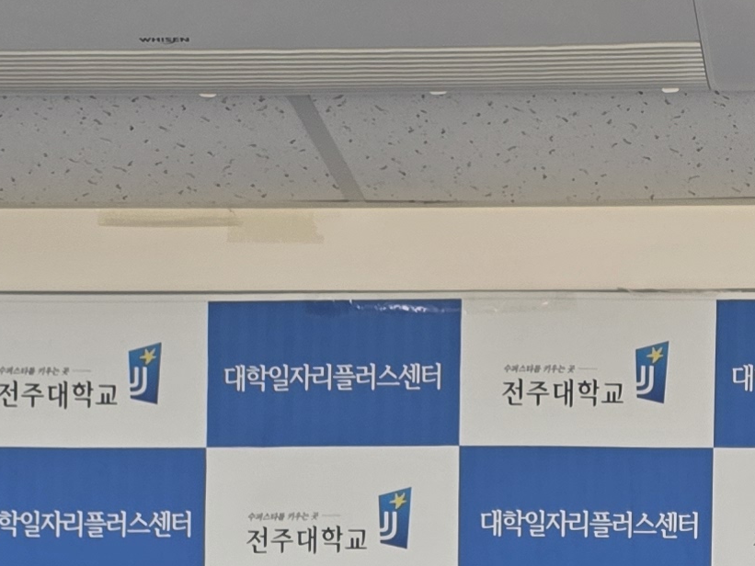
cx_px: 738
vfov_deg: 11.9
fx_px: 2443
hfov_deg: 17.2
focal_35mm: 112
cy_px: 1101
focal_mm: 6.3
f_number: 1.7
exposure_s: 1/120
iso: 100
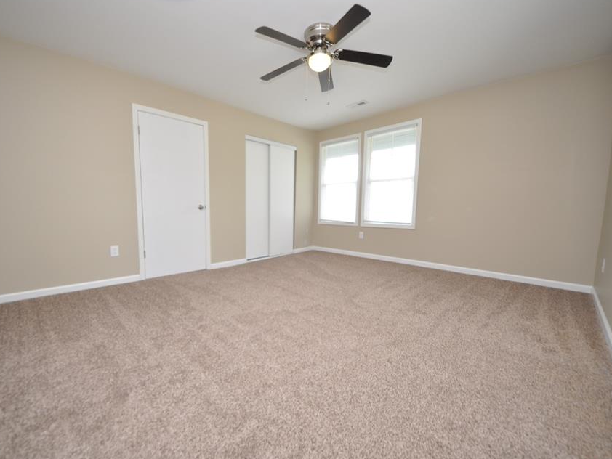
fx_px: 248
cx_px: 279
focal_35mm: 14
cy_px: 237
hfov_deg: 101.8
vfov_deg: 85.7
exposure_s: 1/60
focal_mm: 8
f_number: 4.5
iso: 400
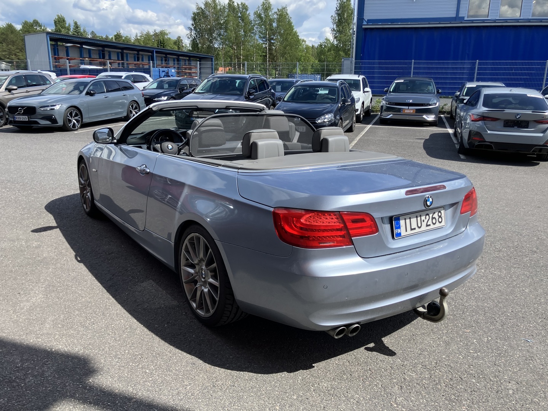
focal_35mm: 28
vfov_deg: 49.7
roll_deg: -0.4
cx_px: 274
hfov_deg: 63.4
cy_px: 206
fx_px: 443
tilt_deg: -11.7
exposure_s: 1/1012
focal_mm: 3.99
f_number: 1.8
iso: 32
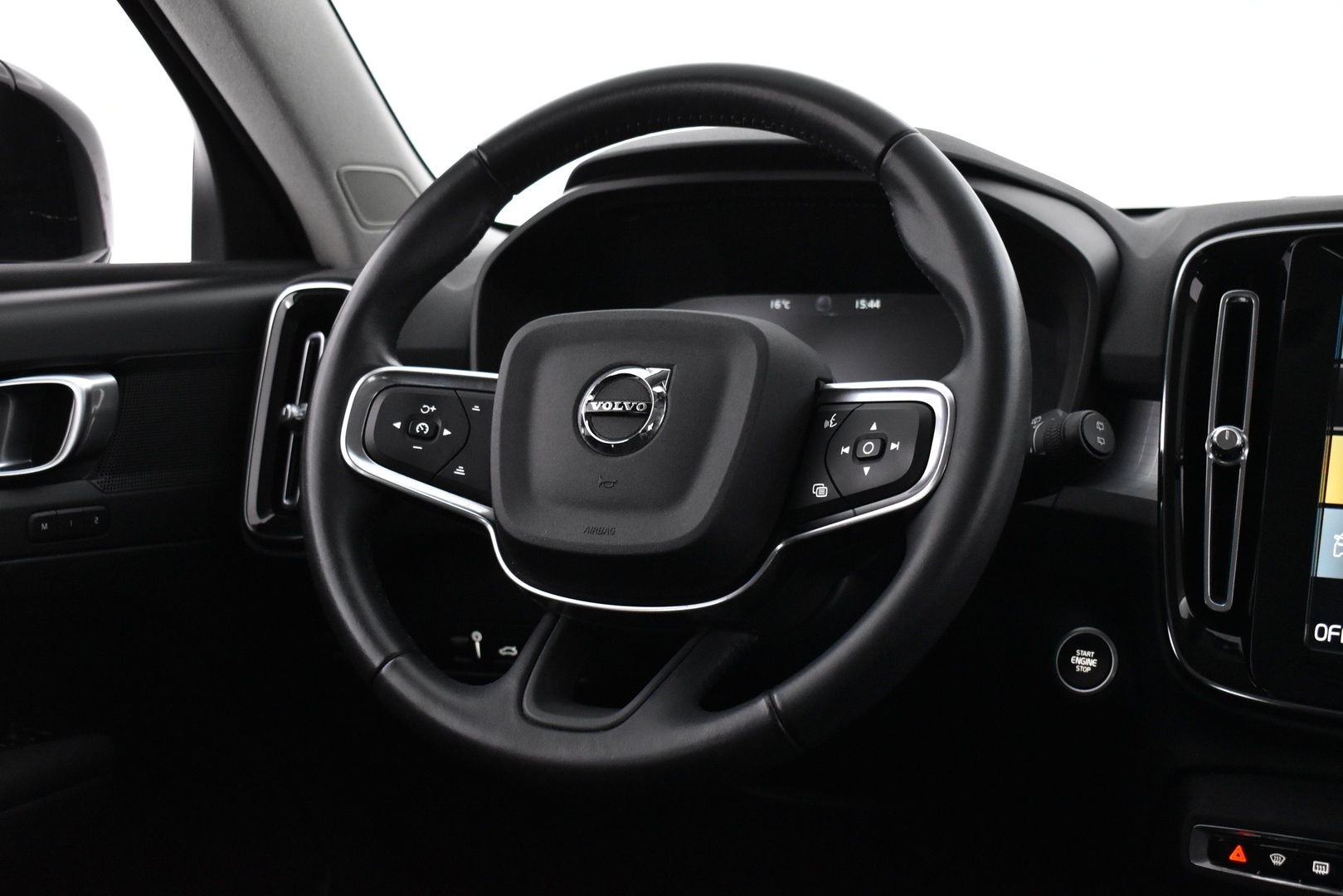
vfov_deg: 29.0
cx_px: 672
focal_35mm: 46
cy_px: 448
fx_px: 1735
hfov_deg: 42.3
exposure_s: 1/30
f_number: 4.2
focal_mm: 31
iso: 3200
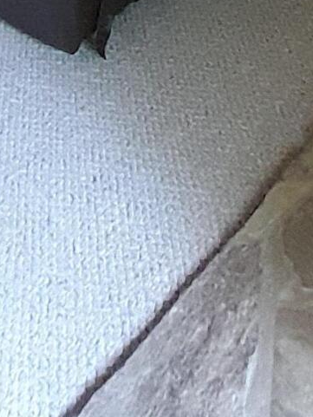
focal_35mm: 54
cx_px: 271
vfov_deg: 20.7
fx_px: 651
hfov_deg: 26.3
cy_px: -374
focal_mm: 1.13
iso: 500
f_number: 2.2
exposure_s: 1/25
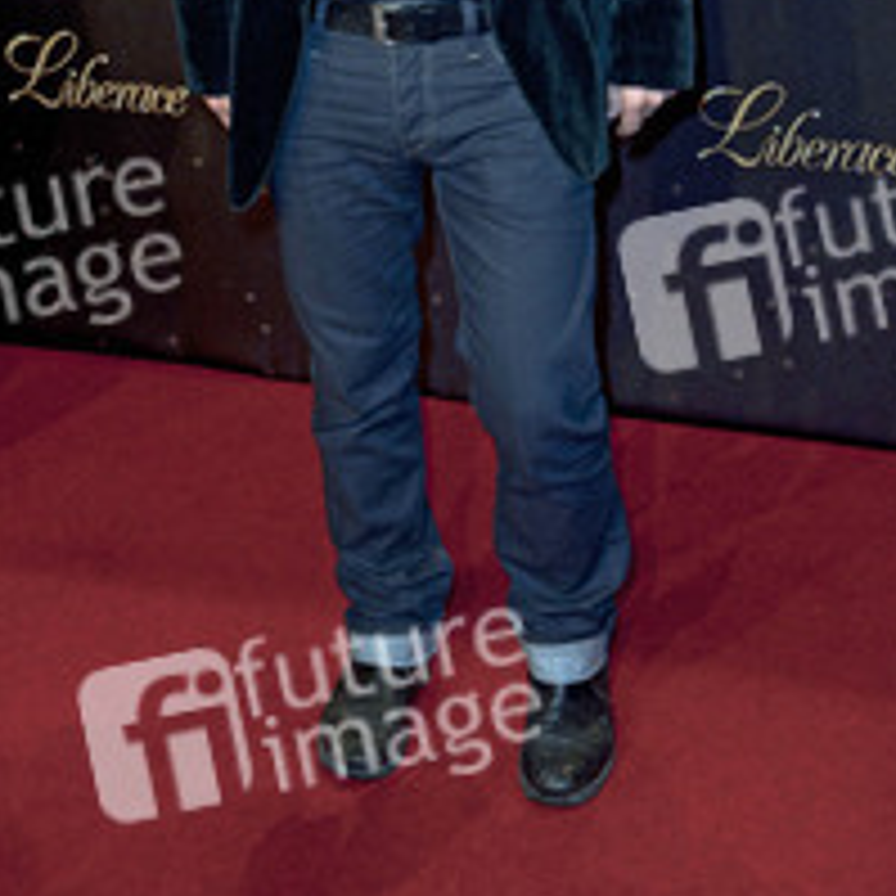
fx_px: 2401
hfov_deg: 21.1
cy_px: 41
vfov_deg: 20.6
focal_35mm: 82
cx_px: 443
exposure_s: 1/160
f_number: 6.3
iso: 1250
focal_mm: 48
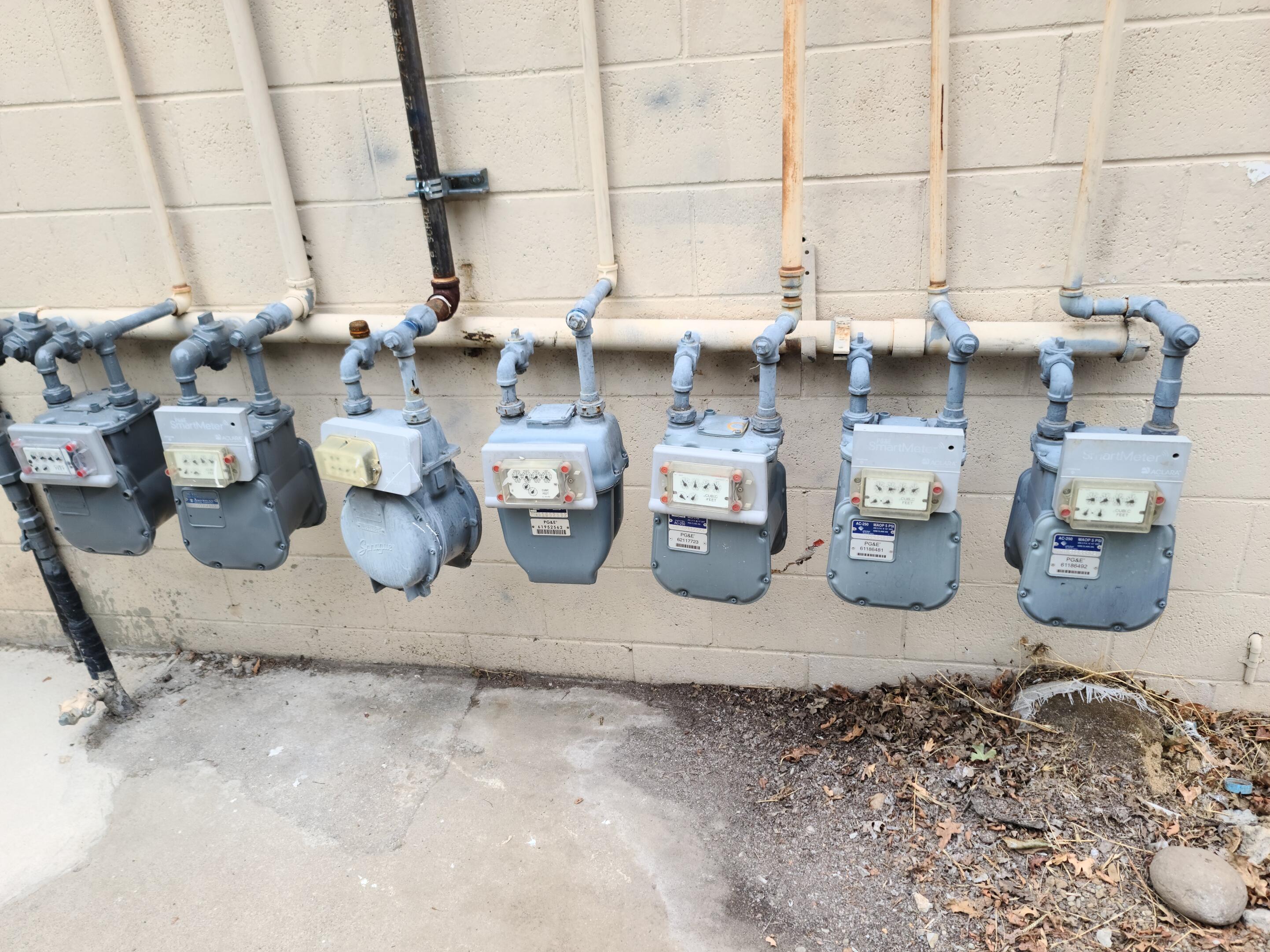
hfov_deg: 67.3
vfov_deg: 53.0
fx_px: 954
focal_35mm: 26
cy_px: 492
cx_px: 611
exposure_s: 1/120
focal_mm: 7
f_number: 1.8
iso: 25
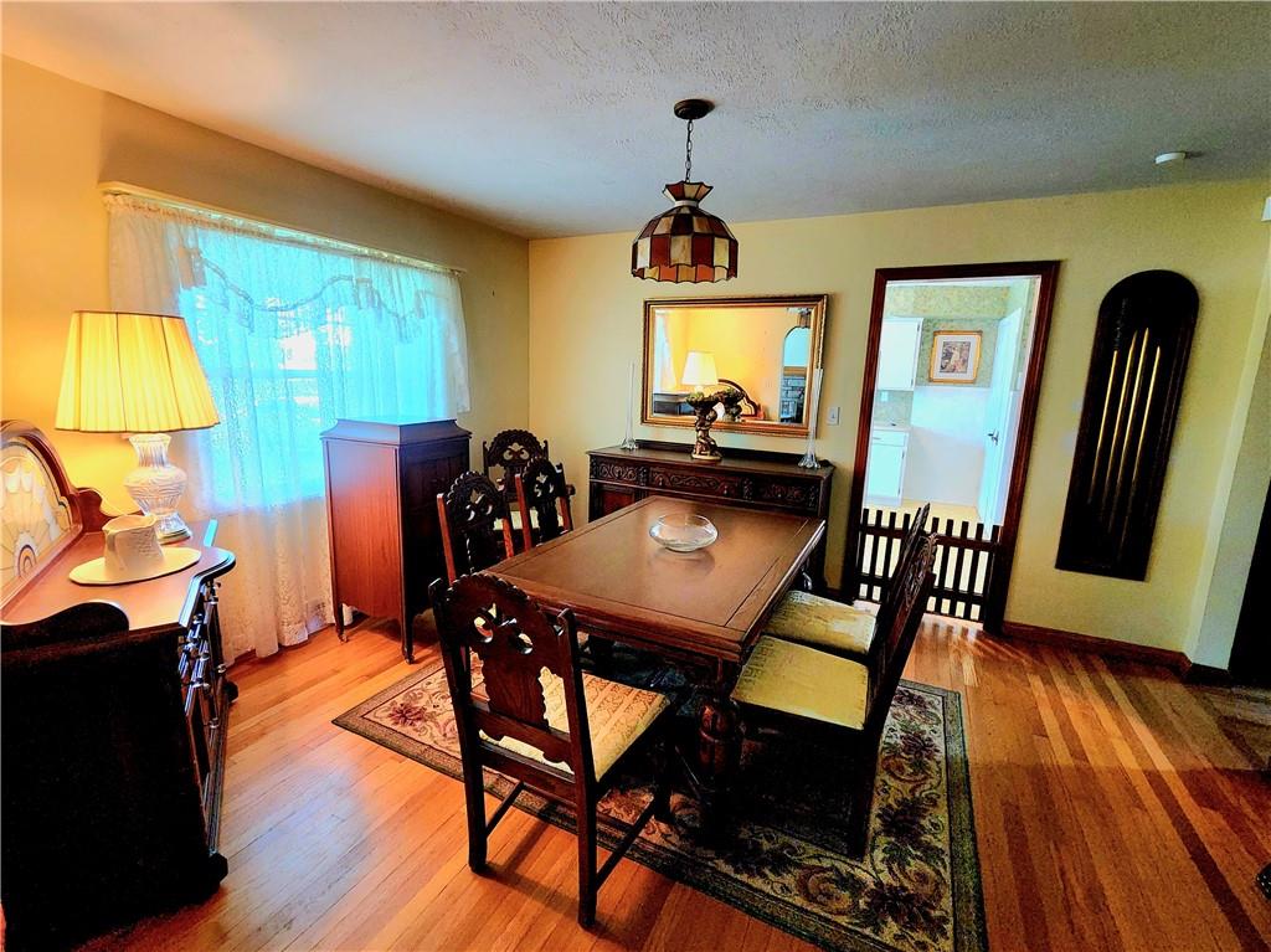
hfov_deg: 106.2
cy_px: 476
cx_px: 636
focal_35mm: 13
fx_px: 477
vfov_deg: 89.9
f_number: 2.2
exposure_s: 1/24
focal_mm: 2.2
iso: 640
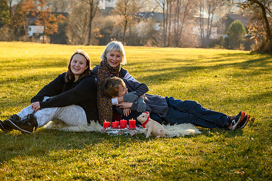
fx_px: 777
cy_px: 84
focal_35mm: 103
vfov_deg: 13.3
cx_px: 123
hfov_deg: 19.8
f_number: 5.6
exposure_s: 1/125
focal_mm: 90
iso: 100
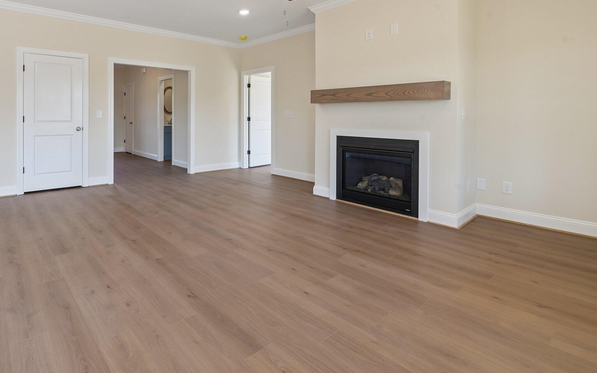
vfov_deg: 60.4
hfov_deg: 86.0
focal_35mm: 19
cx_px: 218
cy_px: 118
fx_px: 309
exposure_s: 1/15
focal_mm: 14
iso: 200
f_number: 9
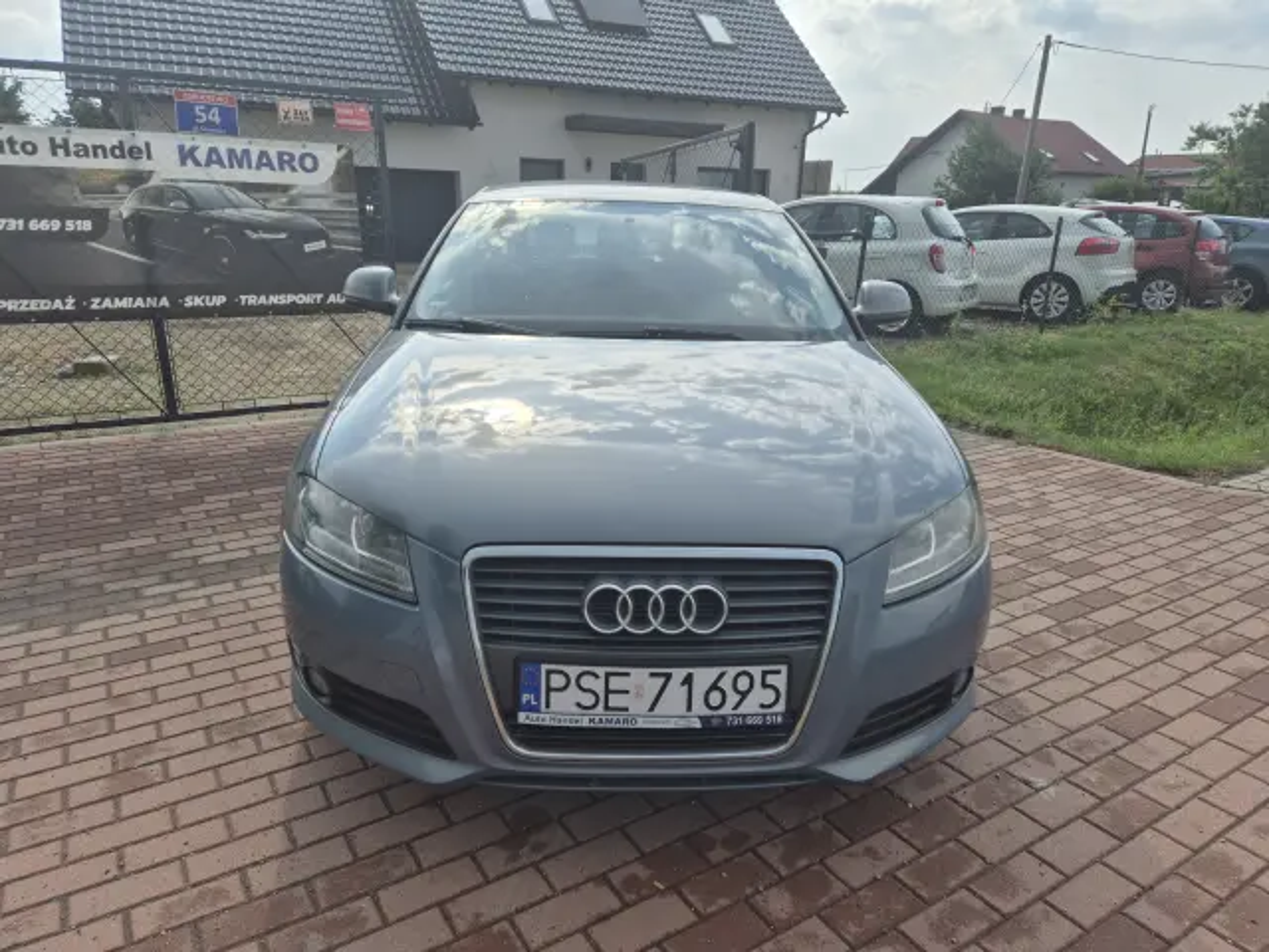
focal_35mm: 23
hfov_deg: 73.9
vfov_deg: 58.9
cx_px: 634
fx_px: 843
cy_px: 476
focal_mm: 5.4
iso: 25
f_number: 1.8
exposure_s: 1/1944
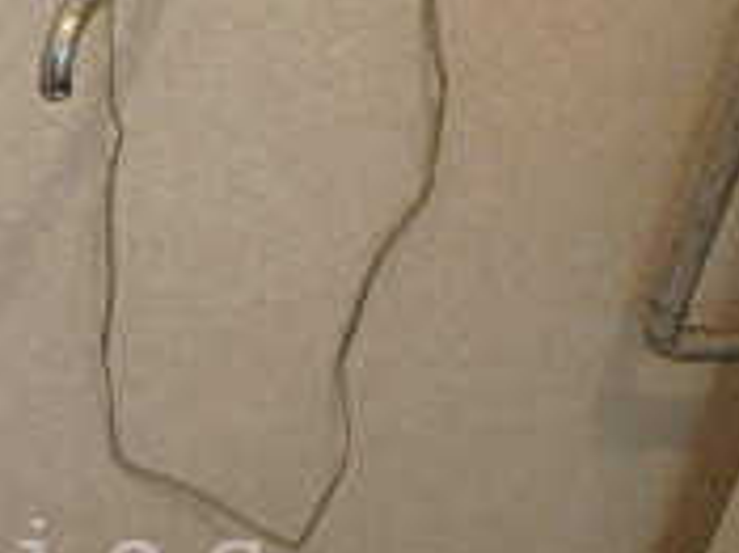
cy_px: 570
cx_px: -4
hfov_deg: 24.2
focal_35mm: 77
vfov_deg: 18.5
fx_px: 1643
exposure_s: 1/30
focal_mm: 3.7
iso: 400
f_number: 3.5
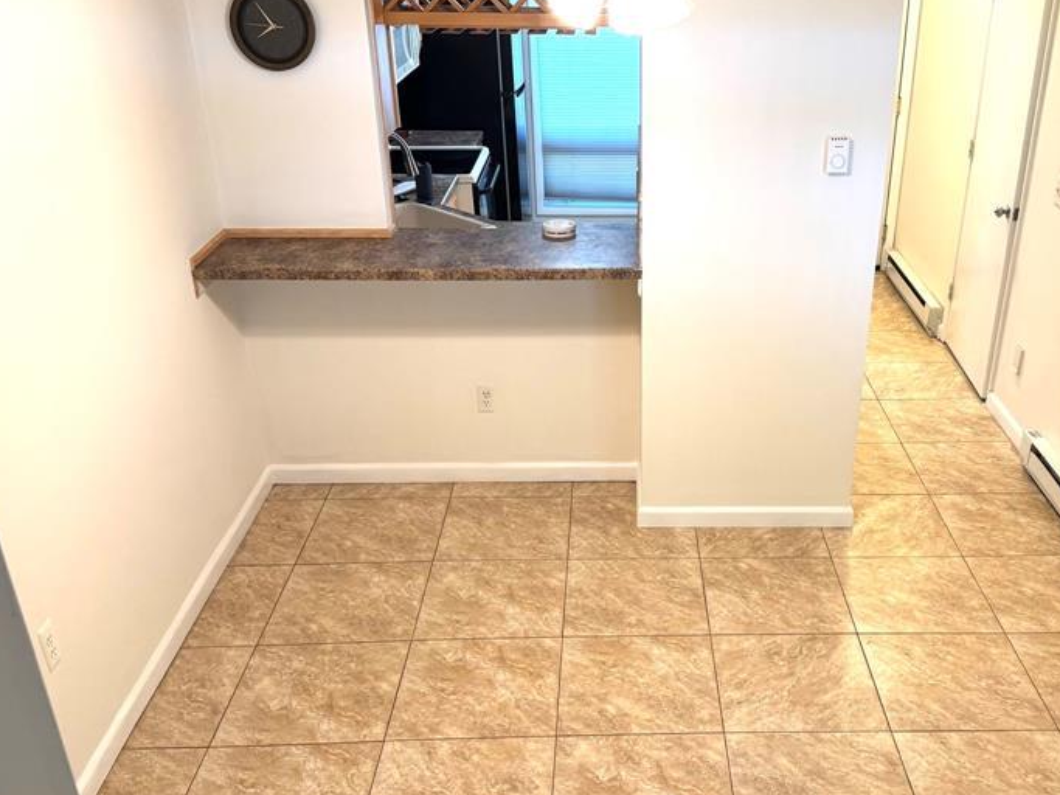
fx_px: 1102
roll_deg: -0.2
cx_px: 655
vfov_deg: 39.4
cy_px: 488
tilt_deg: -29.1
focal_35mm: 36
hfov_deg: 50.9
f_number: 1.78
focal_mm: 6.76
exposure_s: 1/60
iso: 160
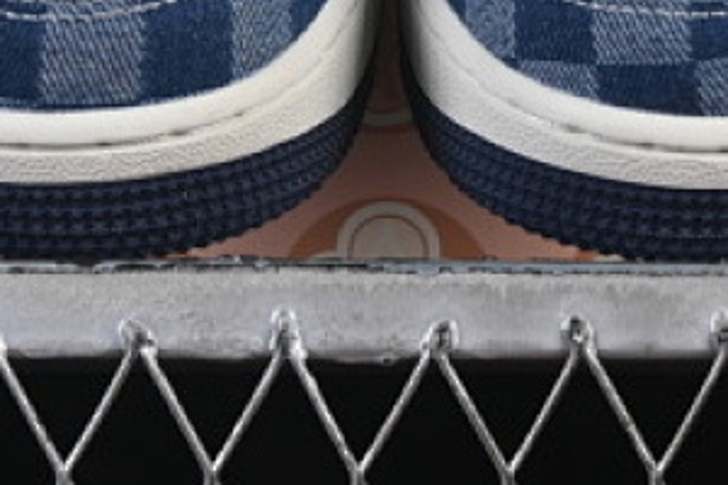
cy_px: -281
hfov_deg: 7.6
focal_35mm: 270
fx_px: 5460
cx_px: 374
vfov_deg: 5.0
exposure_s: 1/60
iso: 160
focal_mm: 50
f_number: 8
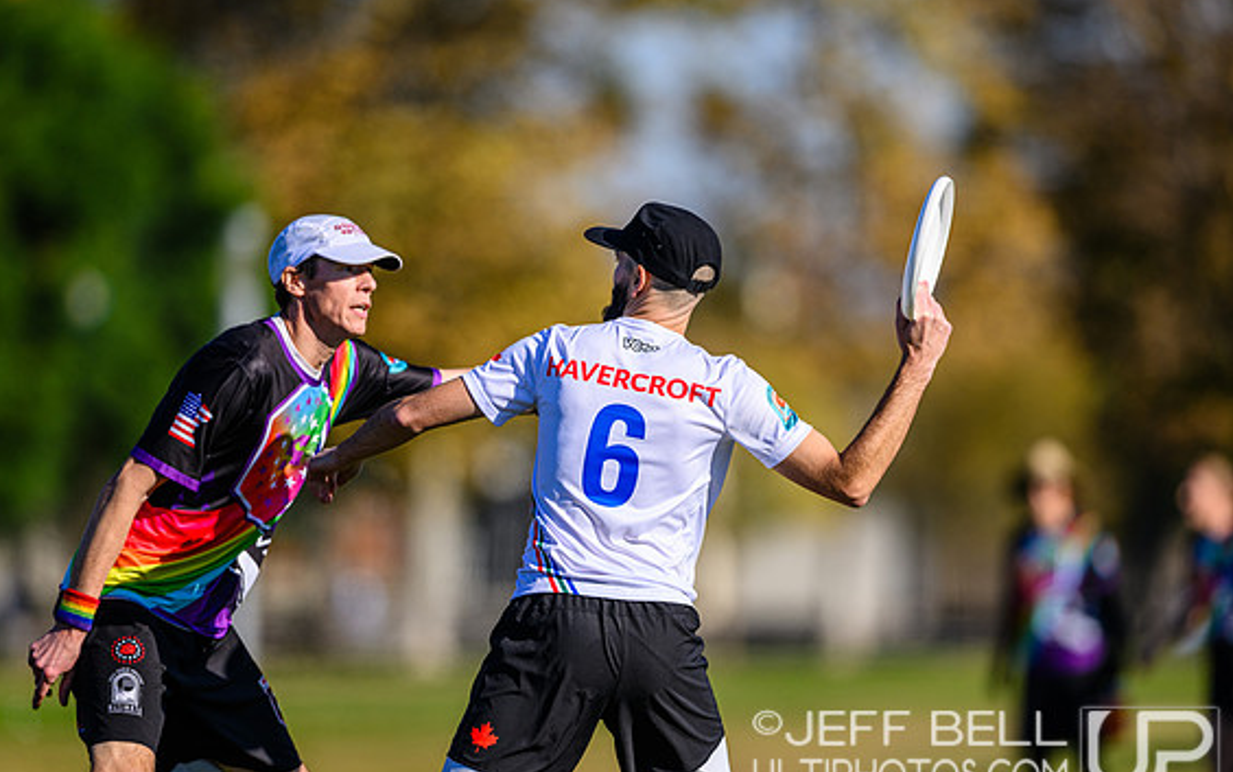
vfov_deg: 3.1
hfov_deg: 5.0
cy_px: 395
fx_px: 14085
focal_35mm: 419
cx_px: 608
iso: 100
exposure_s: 1/2000
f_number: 3.2
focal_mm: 400
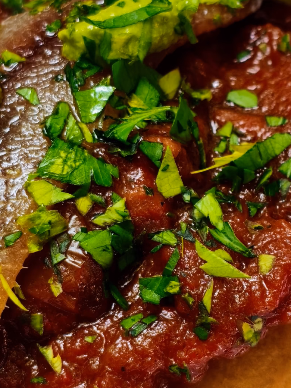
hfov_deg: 11.6
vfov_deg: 15.4
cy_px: 190
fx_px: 1435
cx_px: 134
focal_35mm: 128
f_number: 1.5
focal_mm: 4.94
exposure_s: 1/236
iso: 80
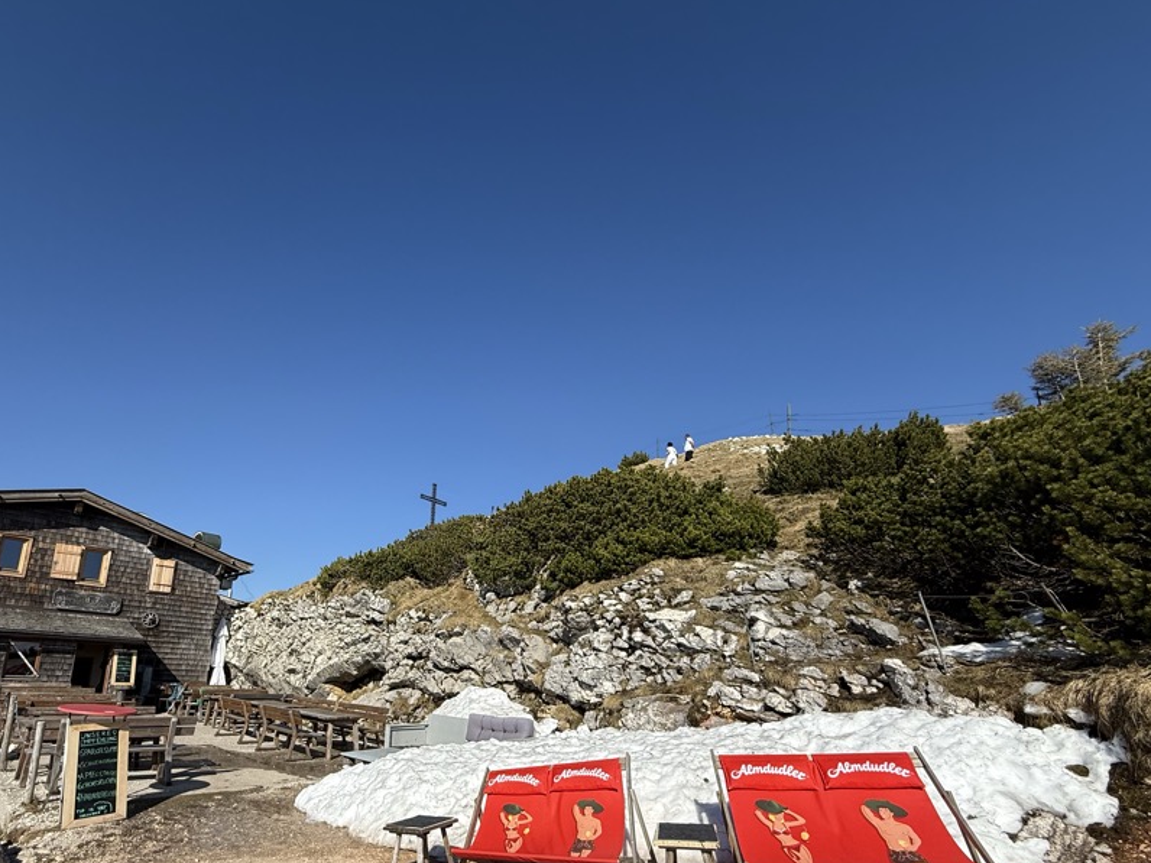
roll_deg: -2.3
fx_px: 599
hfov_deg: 86.2
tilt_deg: +14.3
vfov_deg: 70.6
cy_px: 529
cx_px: 437
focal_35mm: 18
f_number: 2.2
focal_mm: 2.22
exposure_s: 1/2717
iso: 50
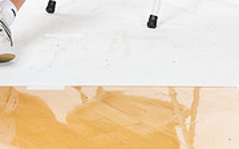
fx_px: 995
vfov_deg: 8.1
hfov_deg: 13.7
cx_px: 109
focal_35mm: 153
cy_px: -149
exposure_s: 1/320
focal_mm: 60
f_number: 7.1
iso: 800
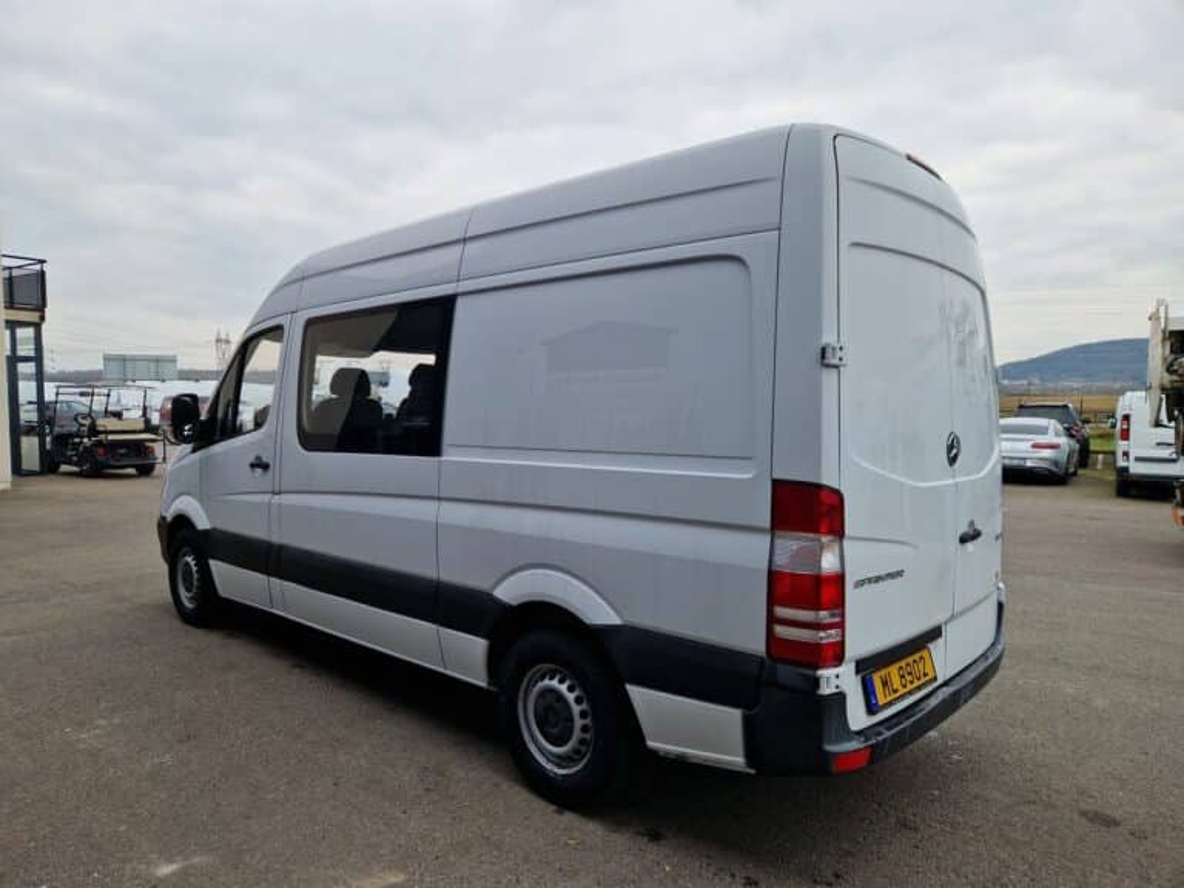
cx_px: 592
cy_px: 444
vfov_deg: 58.9
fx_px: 787
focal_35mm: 23
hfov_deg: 73.9
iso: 50
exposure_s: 1/1477
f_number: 1.8
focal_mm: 5.4
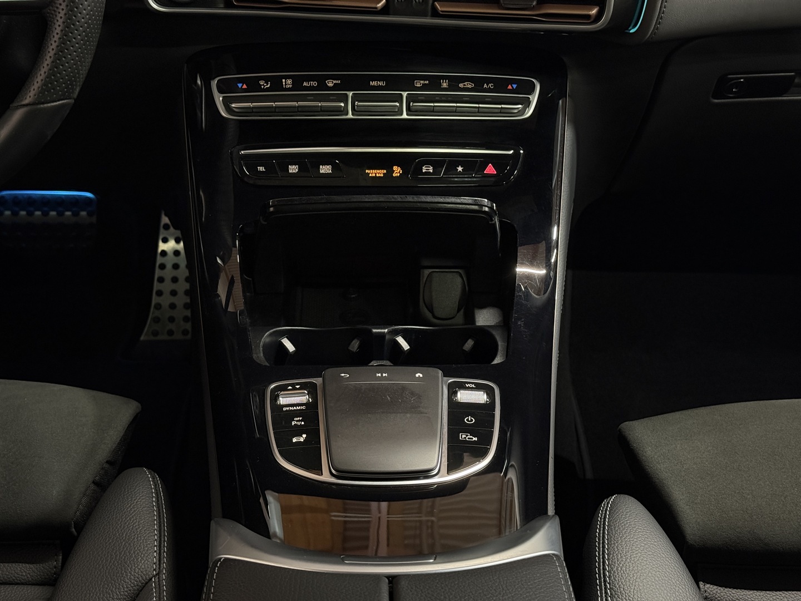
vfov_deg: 30.3
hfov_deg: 39.7
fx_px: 1111
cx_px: 400
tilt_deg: -33.4
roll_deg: -0.7
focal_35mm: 48
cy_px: 300
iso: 500
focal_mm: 6.76
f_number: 1.78
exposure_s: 1/25
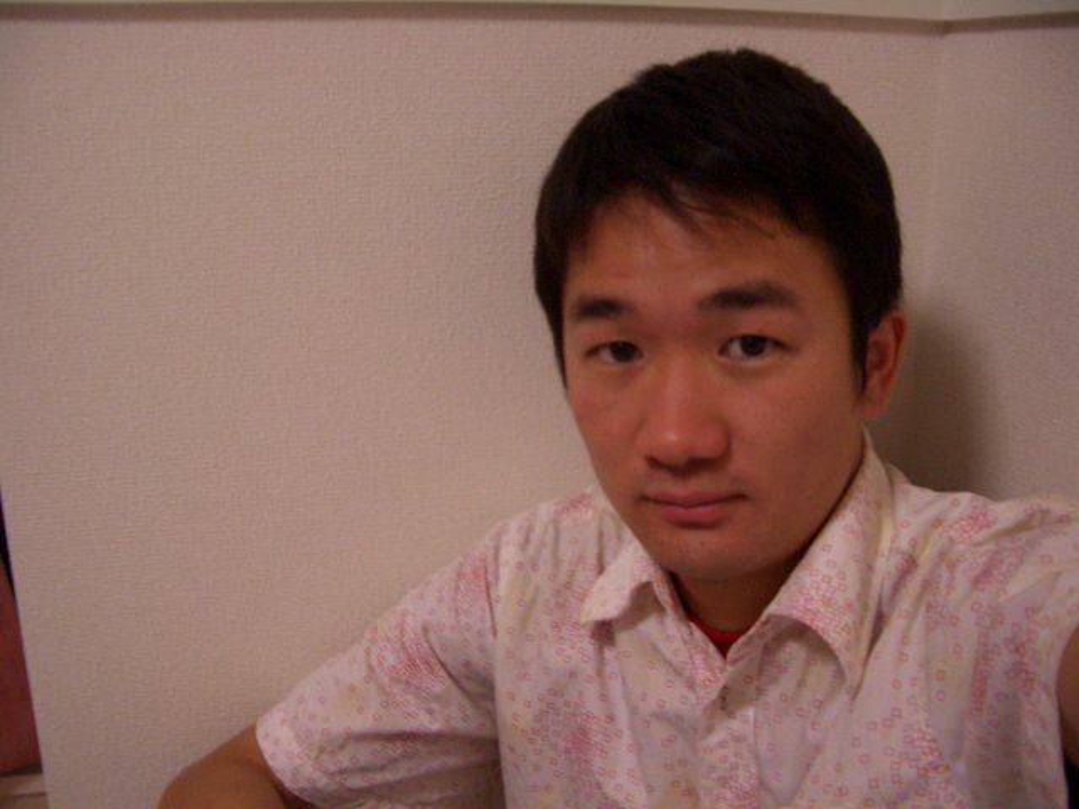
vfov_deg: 40.7
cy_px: 404
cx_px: 540
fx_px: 1091
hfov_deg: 52.6
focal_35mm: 35
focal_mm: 5.8
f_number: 2.6
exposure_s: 1/13
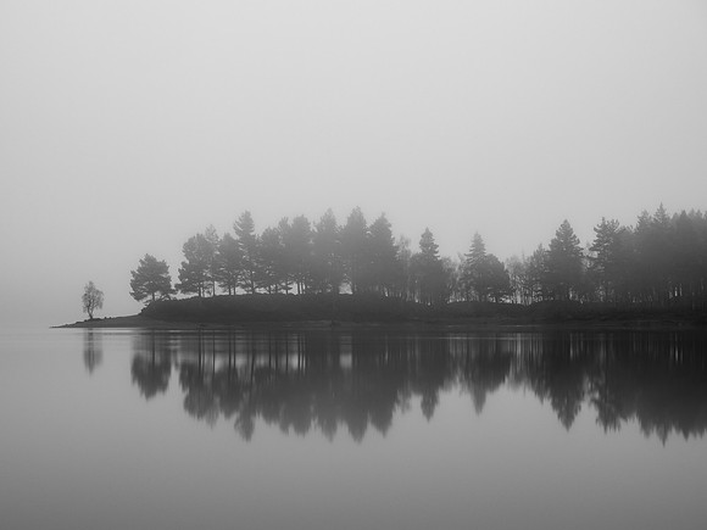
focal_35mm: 80
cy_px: 265
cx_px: 354
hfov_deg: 24.4
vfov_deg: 18.4
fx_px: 1634
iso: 200
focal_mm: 40
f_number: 7.1
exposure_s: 3.2
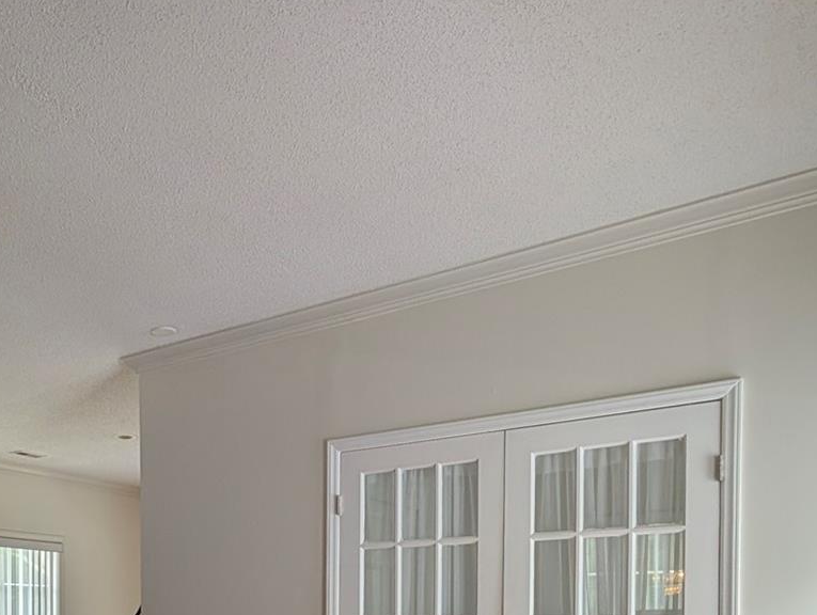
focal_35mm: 32
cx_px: 203
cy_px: 638
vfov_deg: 38.4
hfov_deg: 54.1
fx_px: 756
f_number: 1.7
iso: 50
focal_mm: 2.02
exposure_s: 1/103
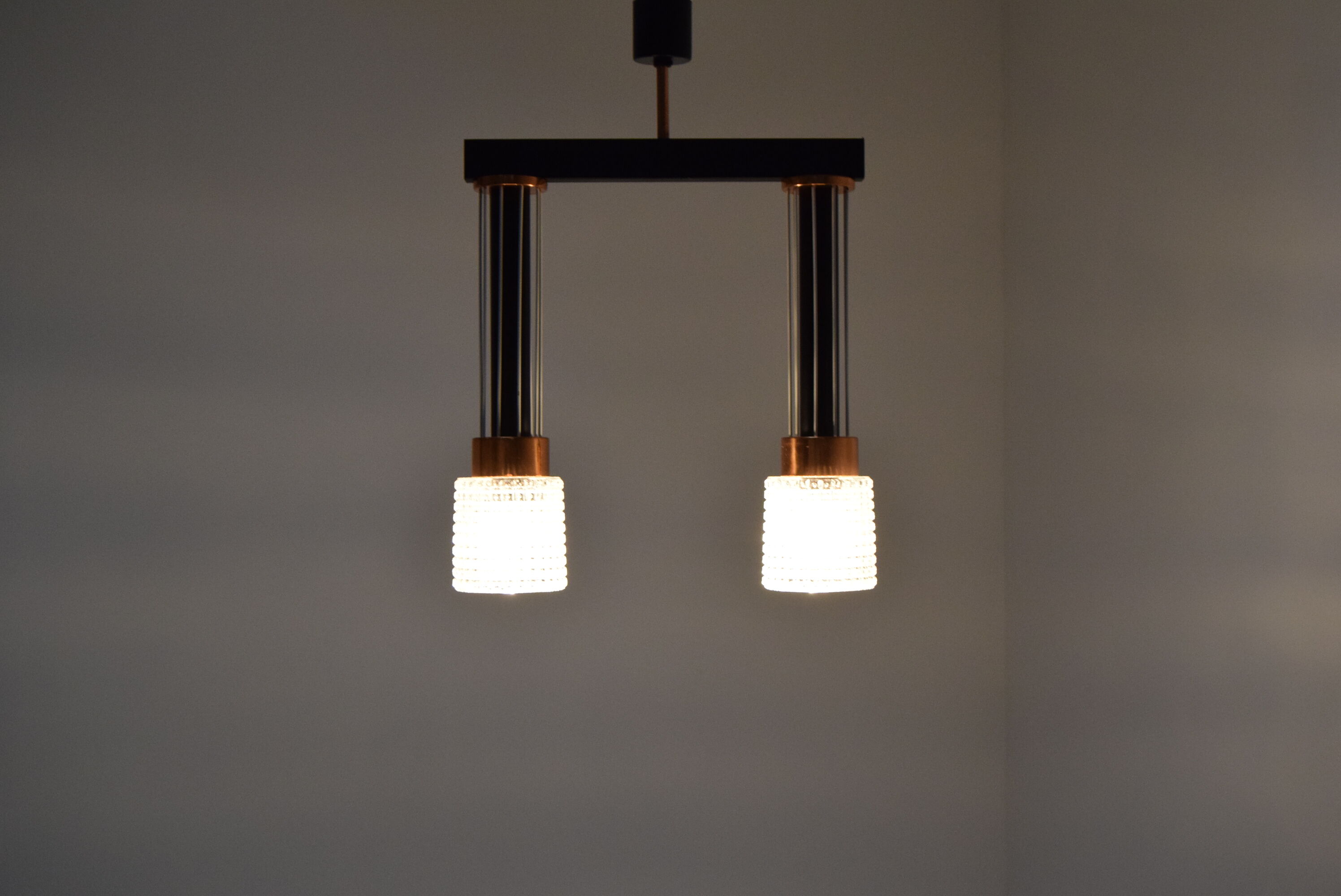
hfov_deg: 41.1
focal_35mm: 48
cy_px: 448
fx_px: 1789
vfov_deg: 28.1
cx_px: 670
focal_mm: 32
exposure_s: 1/160
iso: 1600
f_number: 6.3
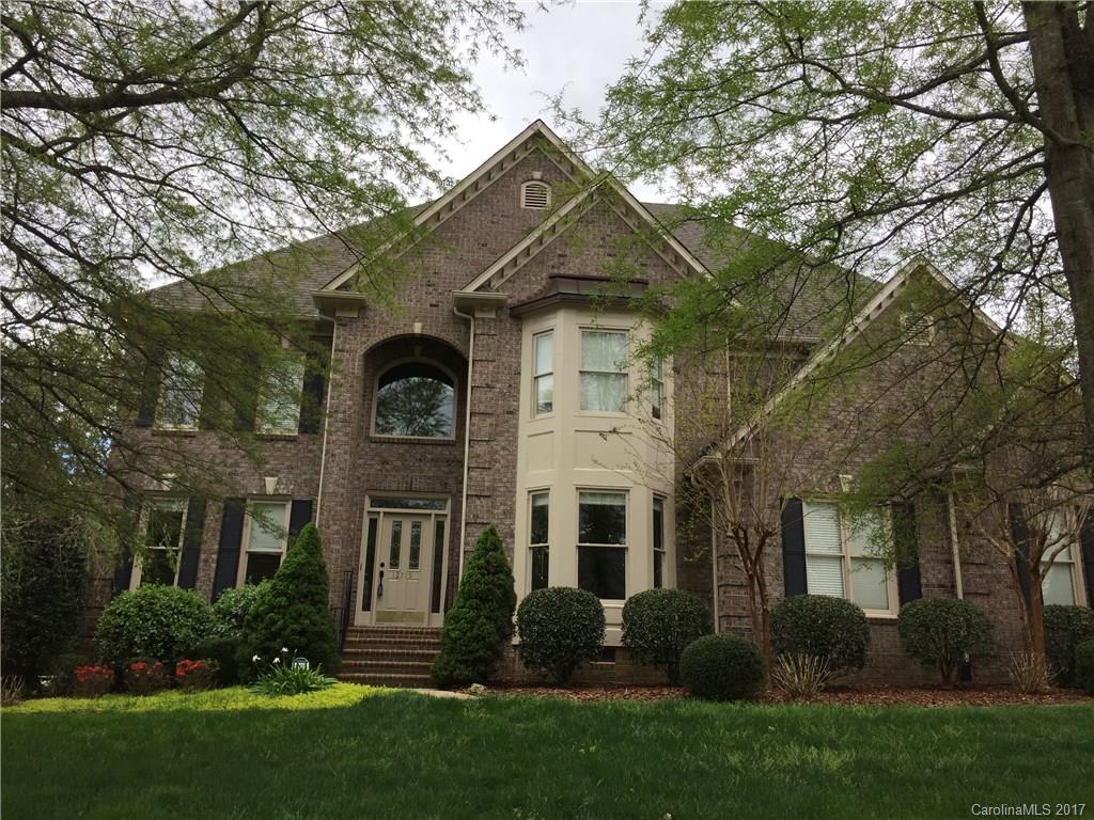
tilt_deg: +16.2
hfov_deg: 61.7
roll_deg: -2.4
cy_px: 410
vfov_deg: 48.2
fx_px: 917
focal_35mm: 29
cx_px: 547
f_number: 2.2
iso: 32
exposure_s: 1/775
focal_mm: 4.15
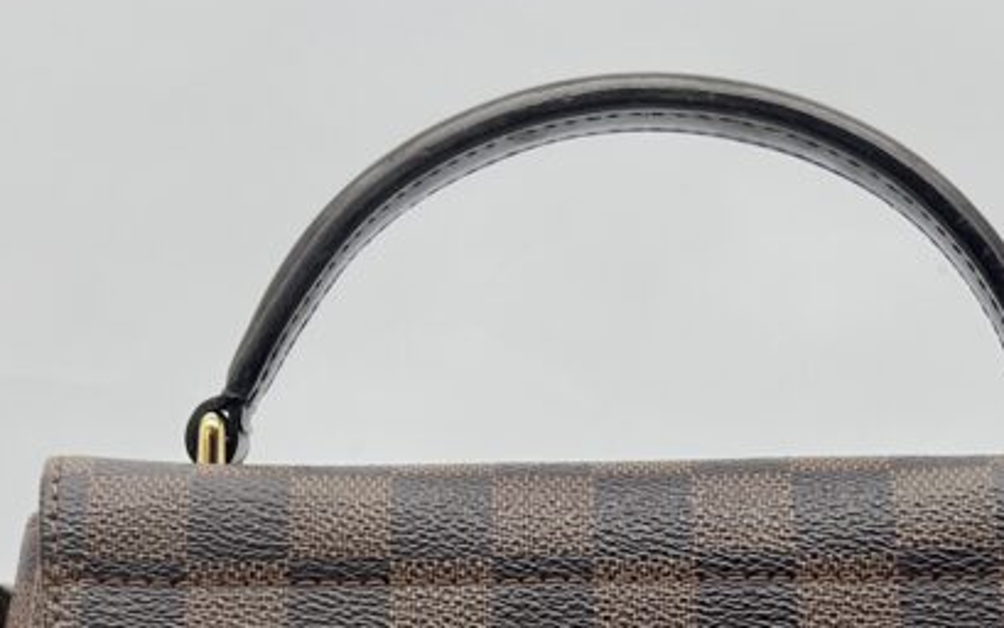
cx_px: 582
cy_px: 753
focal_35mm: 69
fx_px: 1889
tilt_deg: -2.7
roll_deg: -0.6
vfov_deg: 18.0
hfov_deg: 29.7
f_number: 1.5
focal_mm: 5.7
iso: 32
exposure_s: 1/135
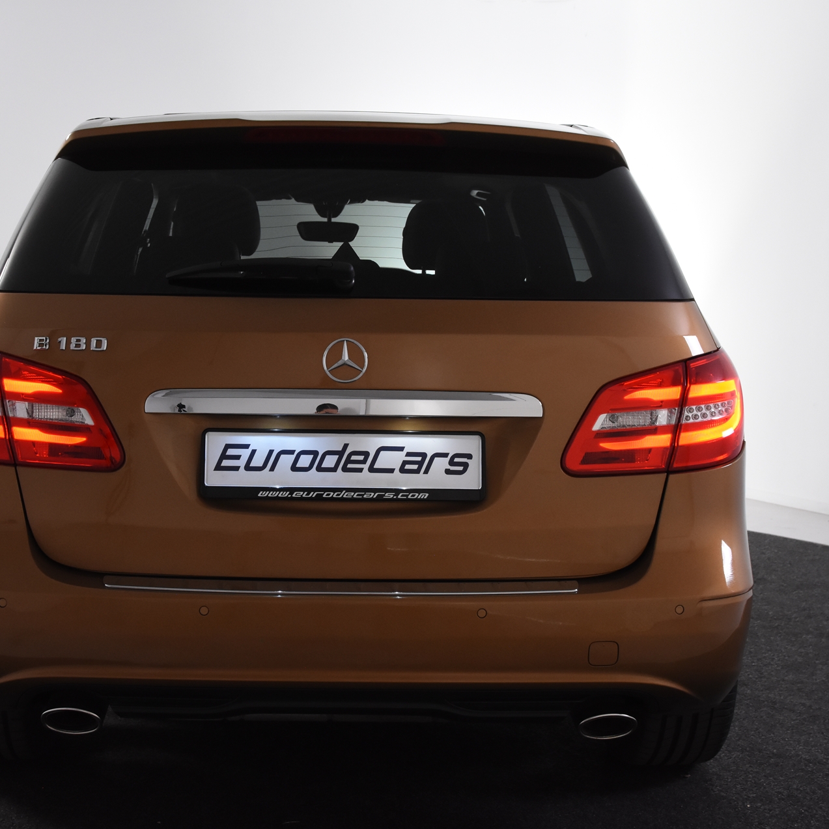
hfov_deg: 33.9
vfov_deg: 34.0
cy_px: 414
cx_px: 333
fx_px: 1355
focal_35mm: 50
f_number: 6.3
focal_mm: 26
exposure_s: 1/60
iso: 1600
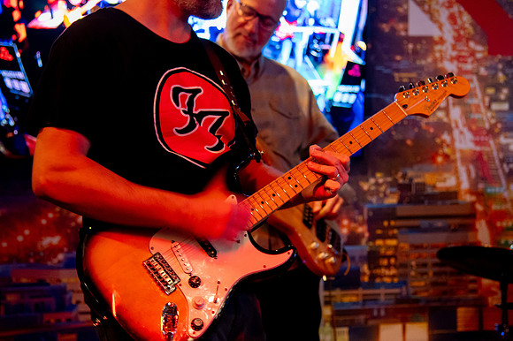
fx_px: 1028
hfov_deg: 28.0
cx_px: 256
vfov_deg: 18.8
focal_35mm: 72
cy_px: 212
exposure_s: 1/50
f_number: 4
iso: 6400
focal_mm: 58
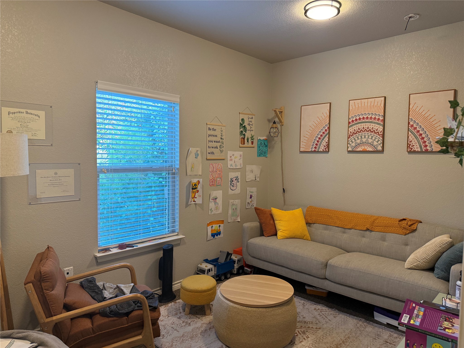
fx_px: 322
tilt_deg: -1.7
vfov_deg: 56.8
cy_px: 174
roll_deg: -0.3
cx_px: 232
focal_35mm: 24
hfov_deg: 71.6
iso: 320
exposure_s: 1/120
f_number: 1.78
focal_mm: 6.76
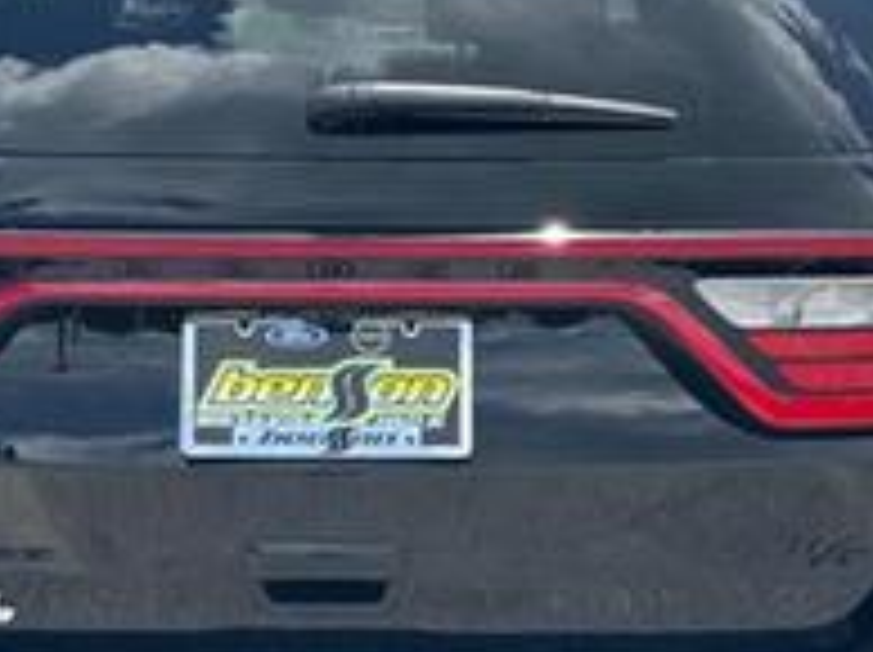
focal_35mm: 125
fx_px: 3149
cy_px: 432
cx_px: 360
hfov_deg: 15.8
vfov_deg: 11.8
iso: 64
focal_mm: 6.76
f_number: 1.78
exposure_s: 1/2717
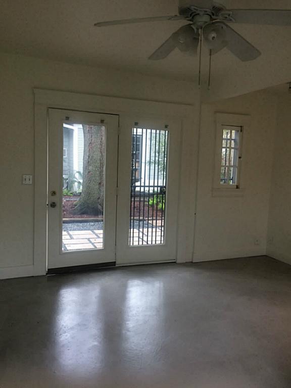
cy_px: 194
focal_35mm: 29
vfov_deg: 61.7
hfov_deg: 48.2
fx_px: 325
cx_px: 146
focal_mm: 4.15
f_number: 2.2
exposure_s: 1/120
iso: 64
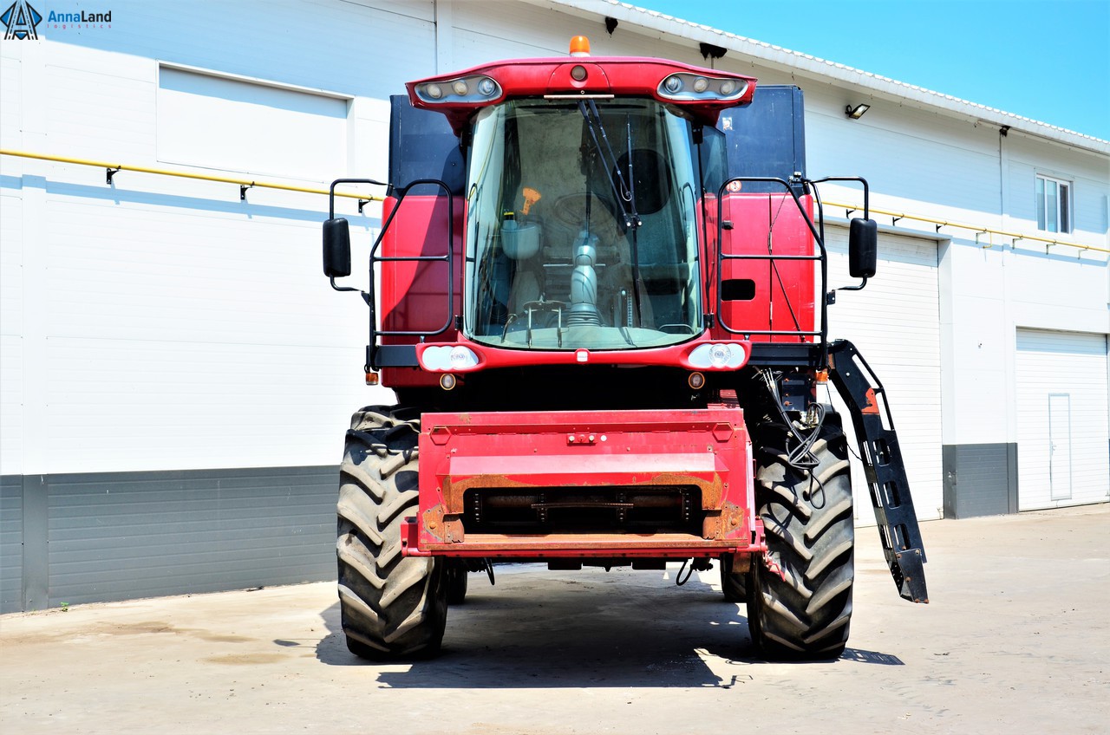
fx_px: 1569
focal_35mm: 51
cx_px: 555
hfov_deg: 39.0
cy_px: 368
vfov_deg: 26.4
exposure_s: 1/320
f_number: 7.1
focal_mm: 34
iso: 125
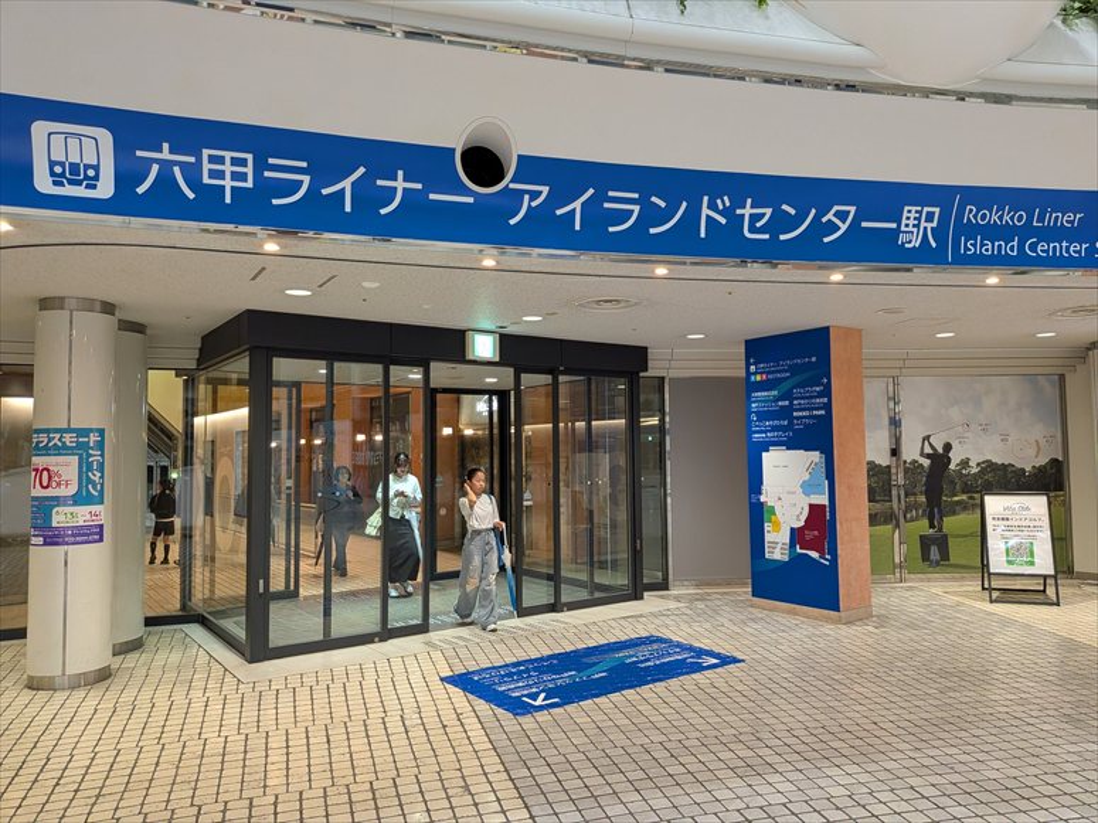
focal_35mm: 24
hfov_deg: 71.6
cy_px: 412
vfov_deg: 56.8
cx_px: 549
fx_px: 761
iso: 306
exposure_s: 1/120
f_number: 1.7
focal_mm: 4.53
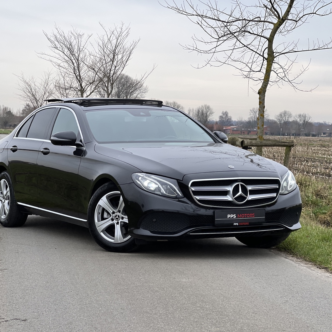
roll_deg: -1.4
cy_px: 166
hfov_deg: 19.1
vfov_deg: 19.1
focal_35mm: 91
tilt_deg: -1.9
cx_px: 138
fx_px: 987
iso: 20
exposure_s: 1/126
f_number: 2.8
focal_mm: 9
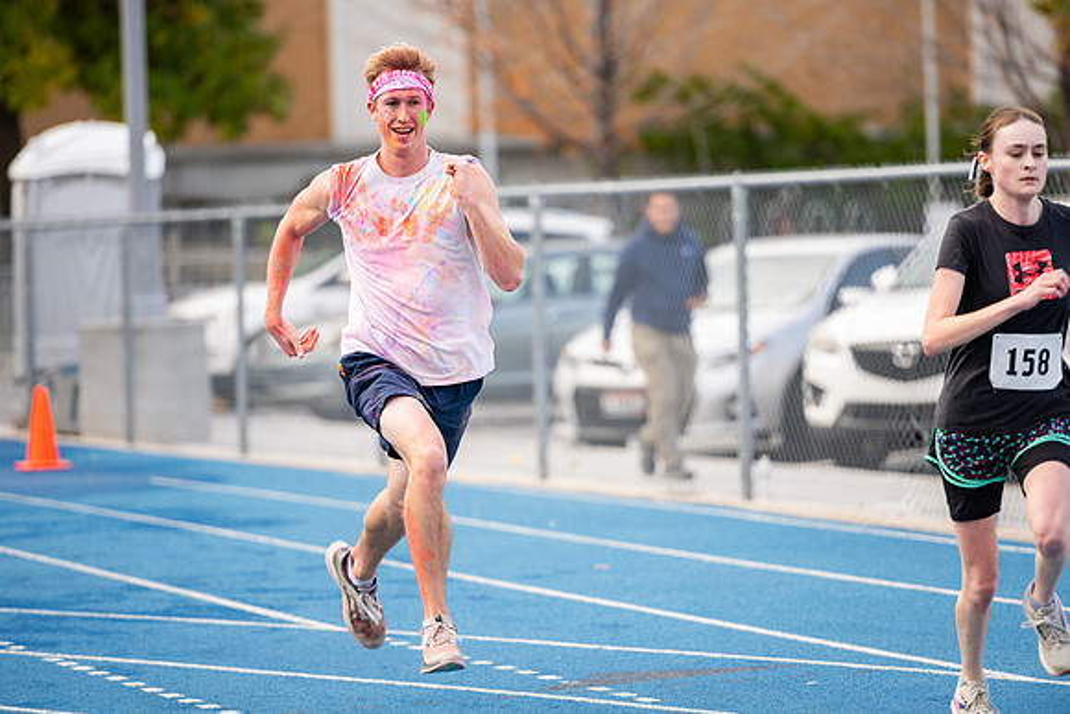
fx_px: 5946
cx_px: 535
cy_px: 357
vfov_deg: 6.9
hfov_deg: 10.3
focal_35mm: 200
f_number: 2.8
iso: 125
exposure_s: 1/640
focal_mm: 200
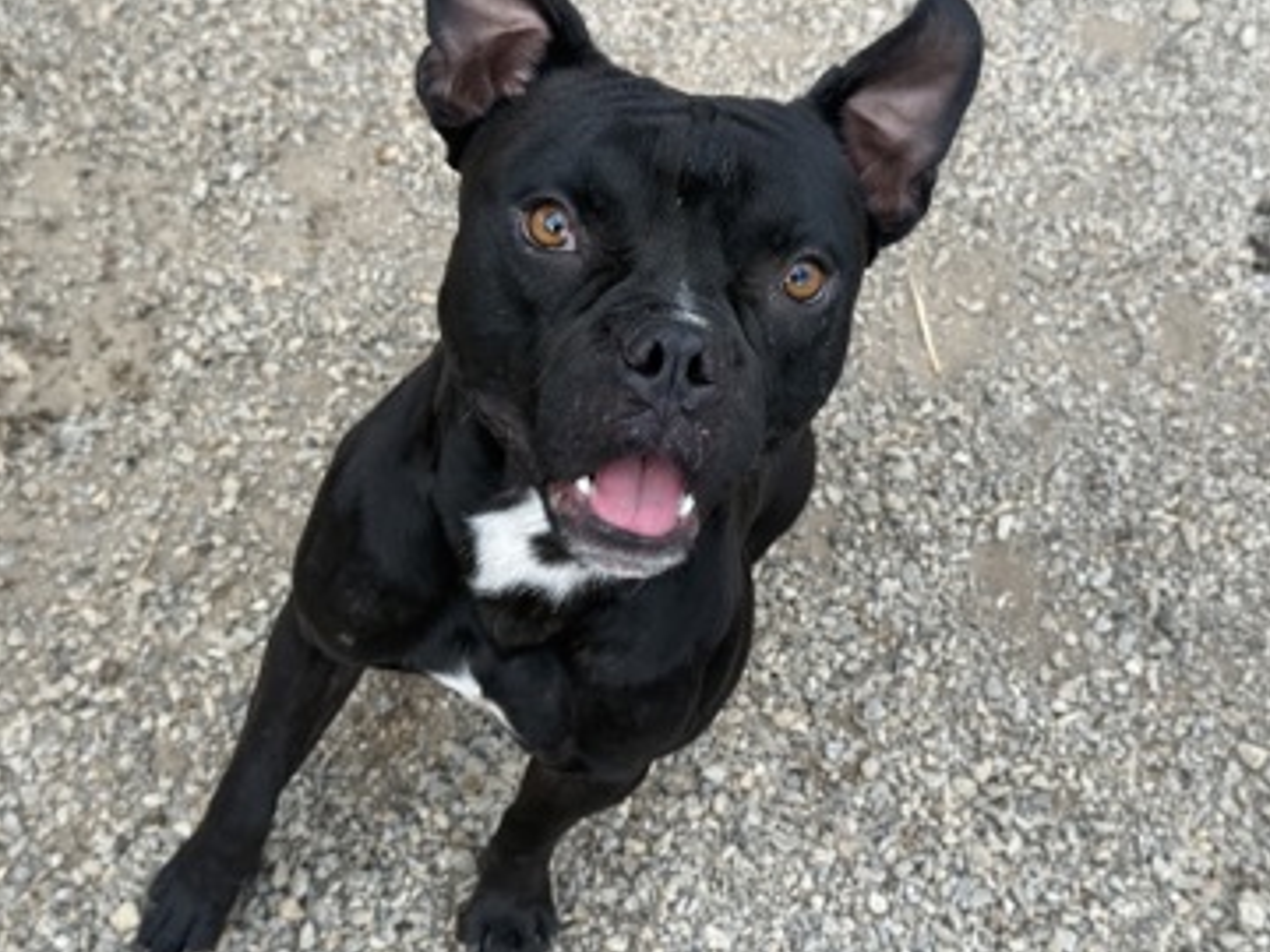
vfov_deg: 26.1
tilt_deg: -54.2
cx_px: 663
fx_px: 2055
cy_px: 464
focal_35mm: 56
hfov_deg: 34.3
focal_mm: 6.76
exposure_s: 1/382
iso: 80
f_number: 1.78
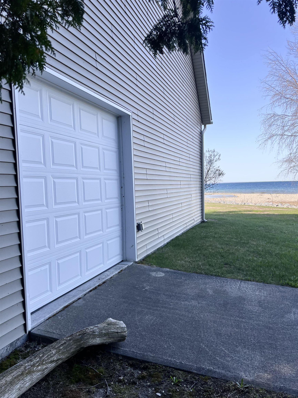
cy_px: 199
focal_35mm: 26
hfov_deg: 53.1
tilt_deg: -1.7
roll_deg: +2.7
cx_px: 149
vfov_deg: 67.3
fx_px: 298
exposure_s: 1/866
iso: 50
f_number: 1.5
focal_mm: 5.7
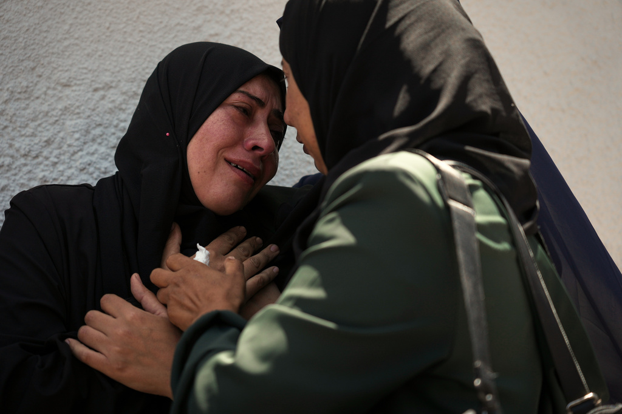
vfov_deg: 17.5
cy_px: 207
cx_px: 311
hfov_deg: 26.0
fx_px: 1347
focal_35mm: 78
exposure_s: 1/1000
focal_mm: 78
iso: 100
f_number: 4
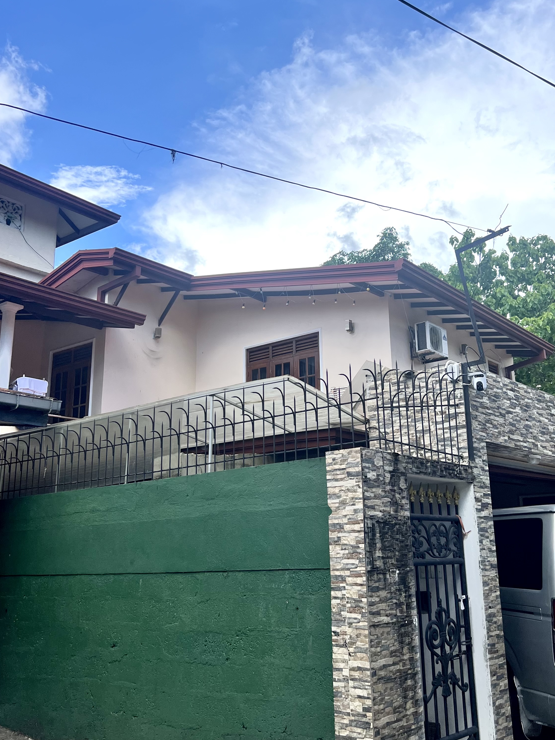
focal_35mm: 35
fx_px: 748
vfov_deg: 52.5
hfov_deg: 40.6
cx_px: 308
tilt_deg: +17.5
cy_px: 331
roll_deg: +2.1
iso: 50
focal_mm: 5.7
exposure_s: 1/5076
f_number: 1.5
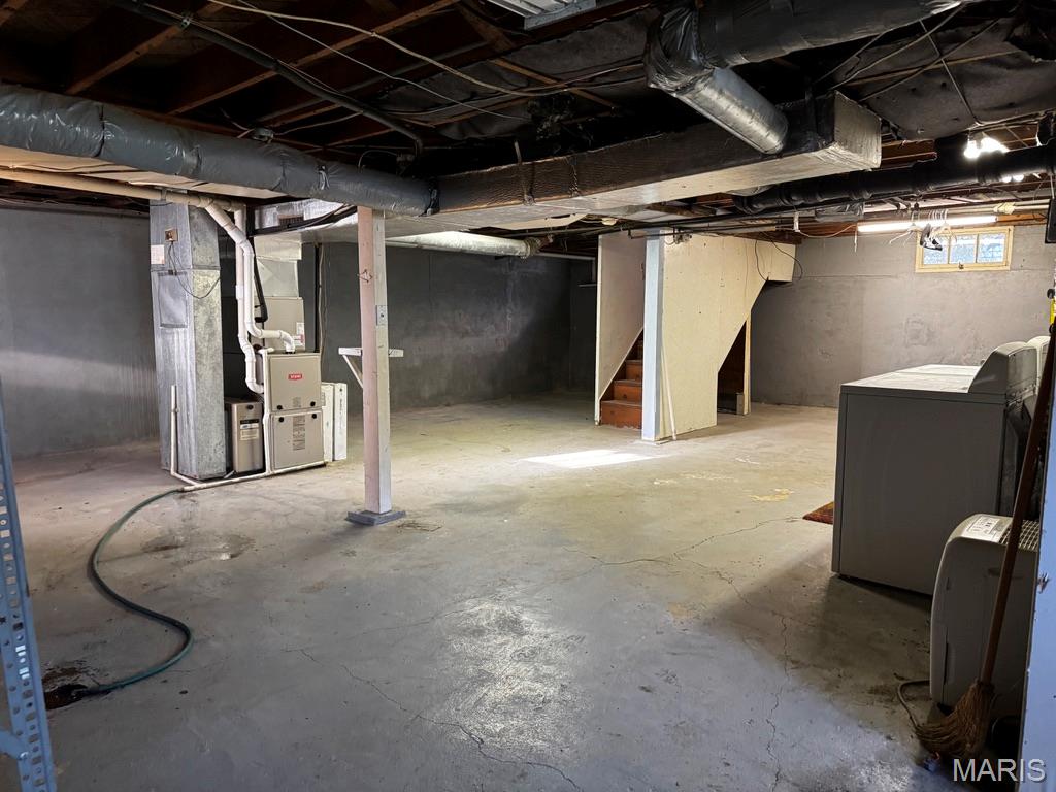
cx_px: 528
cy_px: 396
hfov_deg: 71.6
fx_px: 732
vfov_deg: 56.8
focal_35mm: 24
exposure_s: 1/60
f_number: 1.78
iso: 320
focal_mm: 6.76
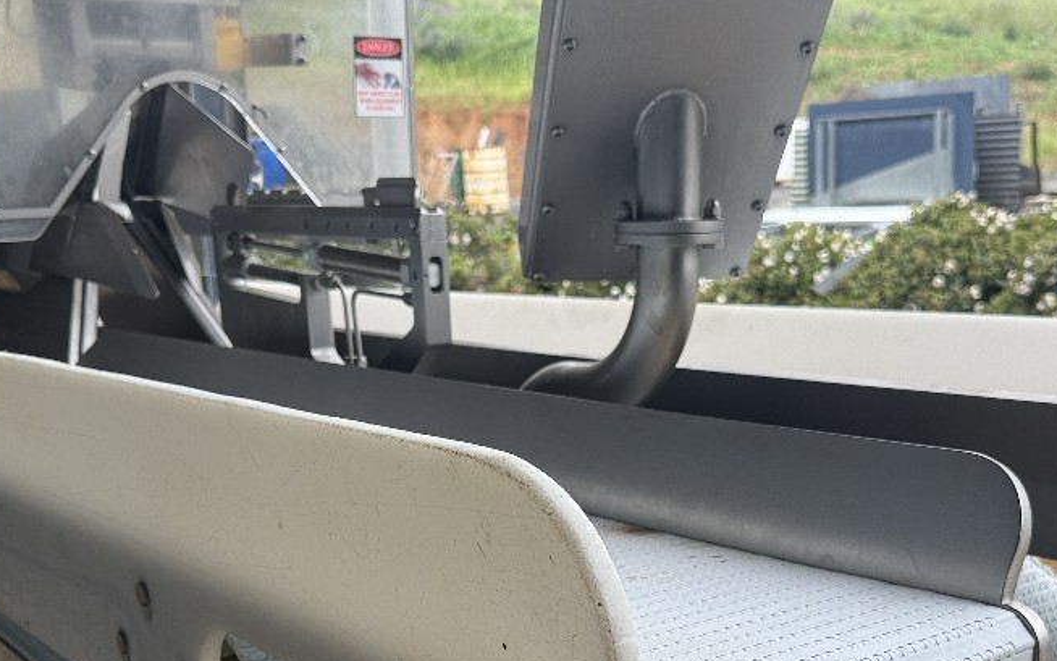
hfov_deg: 42.6
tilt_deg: -17.9
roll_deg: -0.2
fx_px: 1354
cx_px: 568
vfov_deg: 26.1
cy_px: 652
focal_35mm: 47
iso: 64
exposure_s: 1/175
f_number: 1.78
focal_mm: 6.76
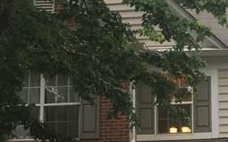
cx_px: 209
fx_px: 702
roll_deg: +0.2
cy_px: 134
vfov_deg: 11.5
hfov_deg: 18.1
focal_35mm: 113
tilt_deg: +12.9
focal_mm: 4.15
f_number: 2.2
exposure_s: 1/60
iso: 32
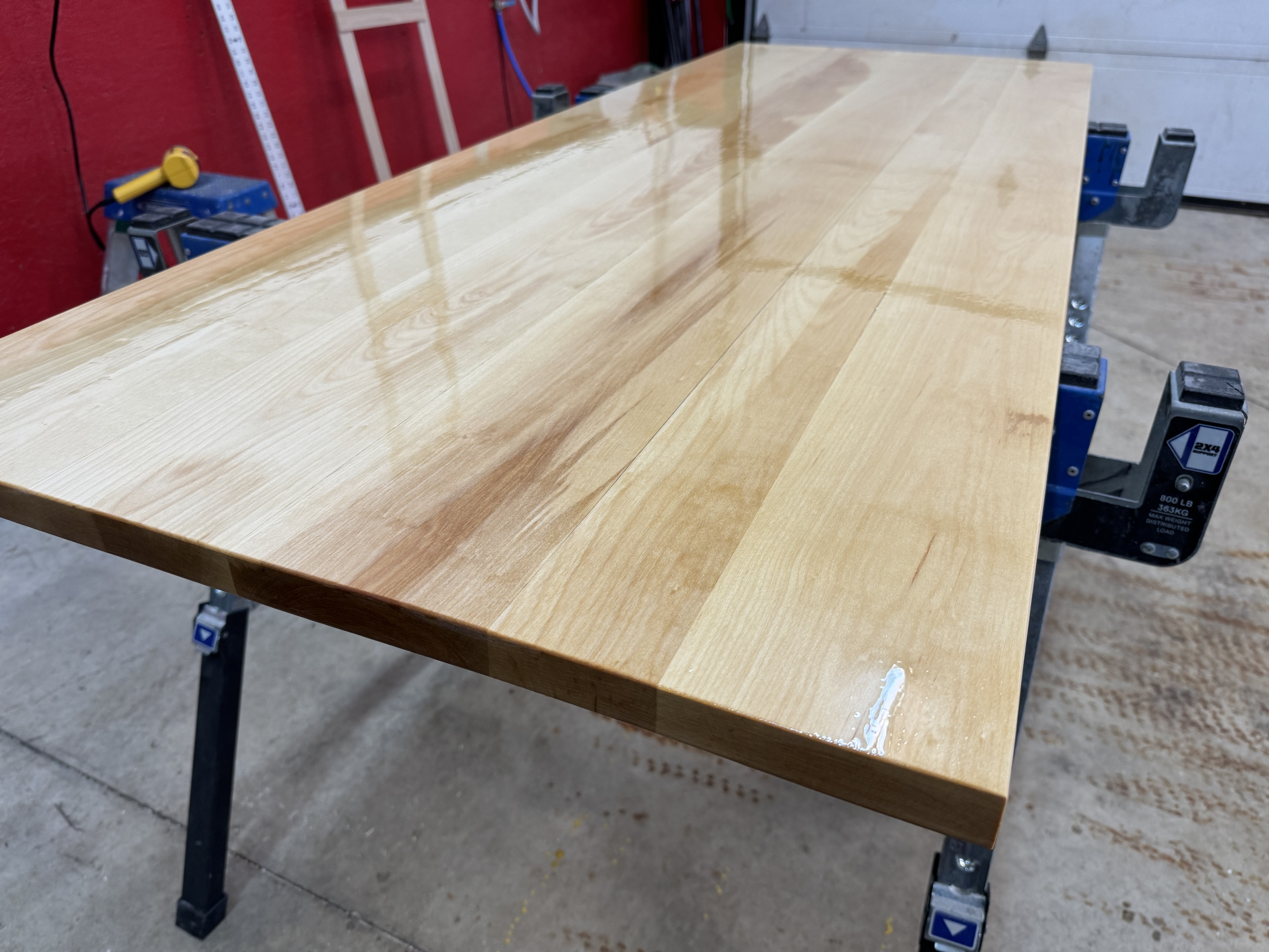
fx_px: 880
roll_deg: +1.3
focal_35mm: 24
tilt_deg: -32.2
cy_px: 476
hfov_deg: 71.6
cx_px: 634
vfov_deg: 56.8
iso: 160
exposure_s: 1/120
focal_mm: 6.76
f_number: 1.78
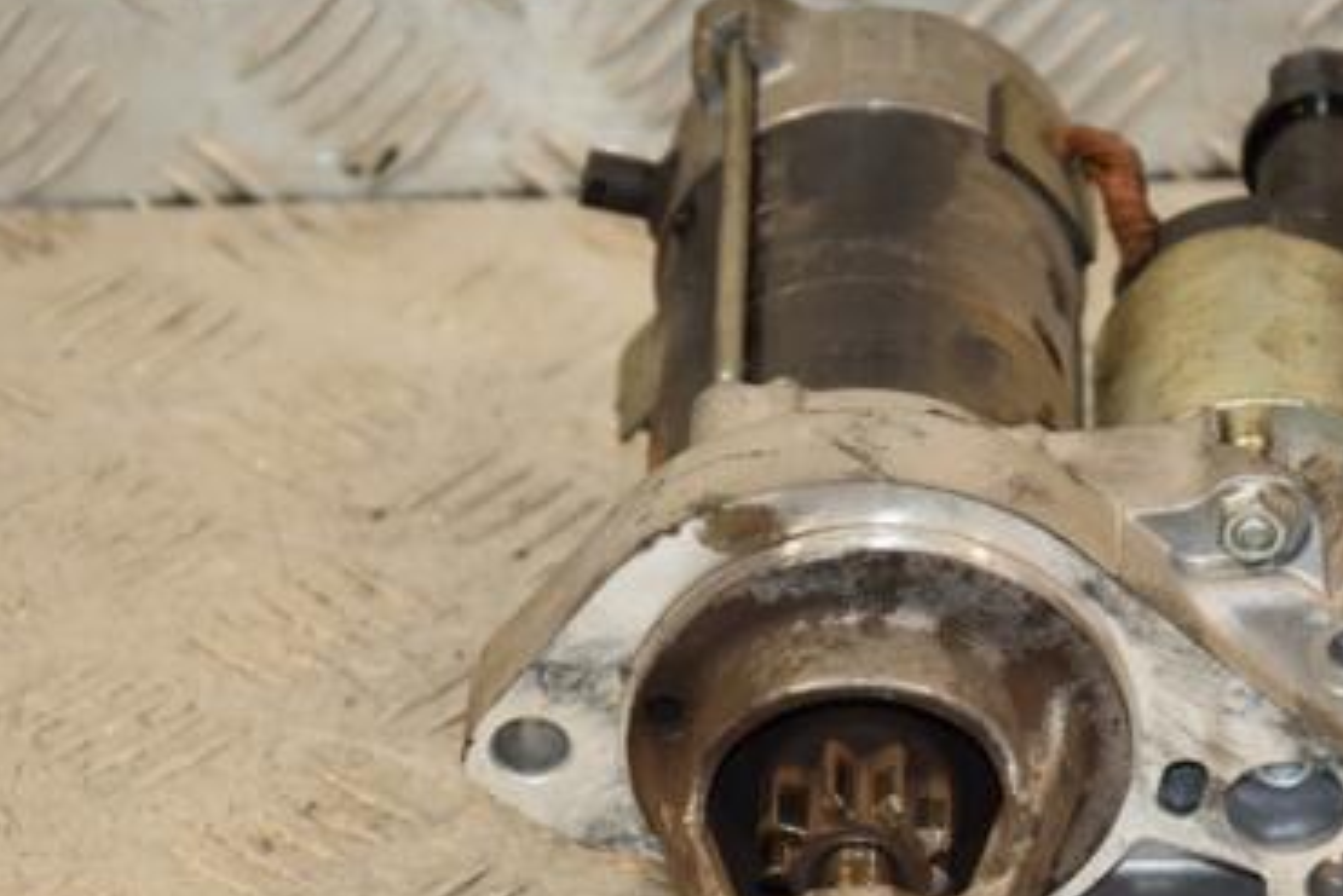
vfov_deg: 6.6
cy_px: 562
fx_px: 7718
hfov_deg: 9.9
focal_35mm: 207
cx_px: 824
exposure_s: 1/160
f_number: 5.6
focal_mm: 85
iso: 800
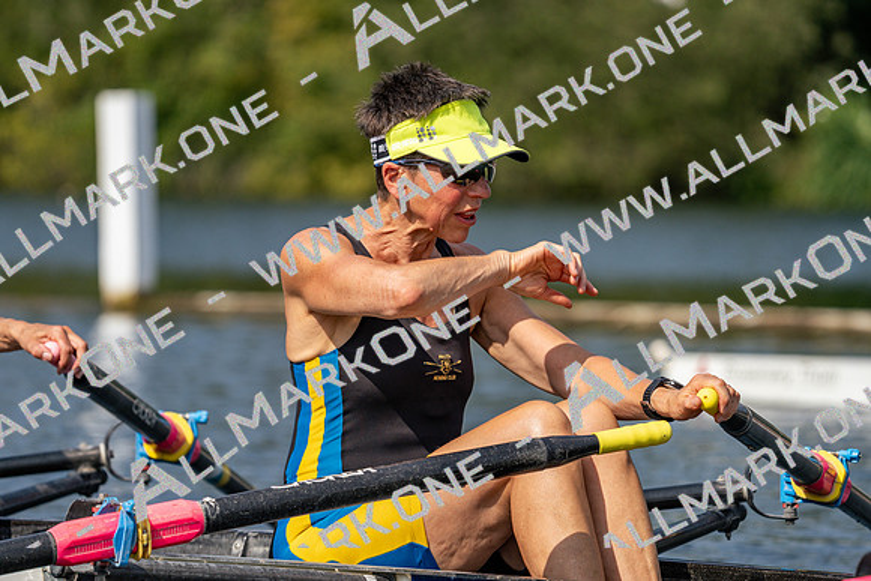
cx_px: 436
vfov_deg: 4.7
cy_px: 290
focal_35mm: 291
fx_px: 7042
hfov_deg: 7.1
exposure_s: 1/1600
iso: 200
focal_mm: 291
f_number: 5.6
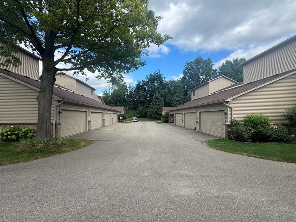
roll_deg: -1.4
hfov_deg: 91.0
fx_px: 145
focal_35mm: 17
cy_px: 116
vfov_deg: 74.7
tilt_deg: -1.0
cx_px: 149
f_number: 2.2
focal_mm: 2.22
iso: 40
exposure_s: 1/600
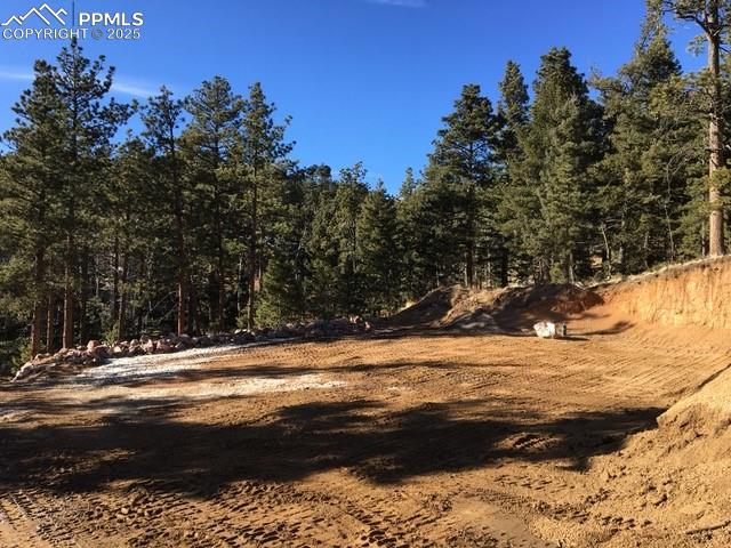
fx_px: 612
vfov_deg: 48.2
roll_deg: -1.0
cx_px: 366
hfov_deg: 61.7
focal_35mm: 29
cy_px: 274
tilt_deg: -1.3
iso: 25
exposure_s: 1/686
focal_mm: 4.15
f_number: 2.2
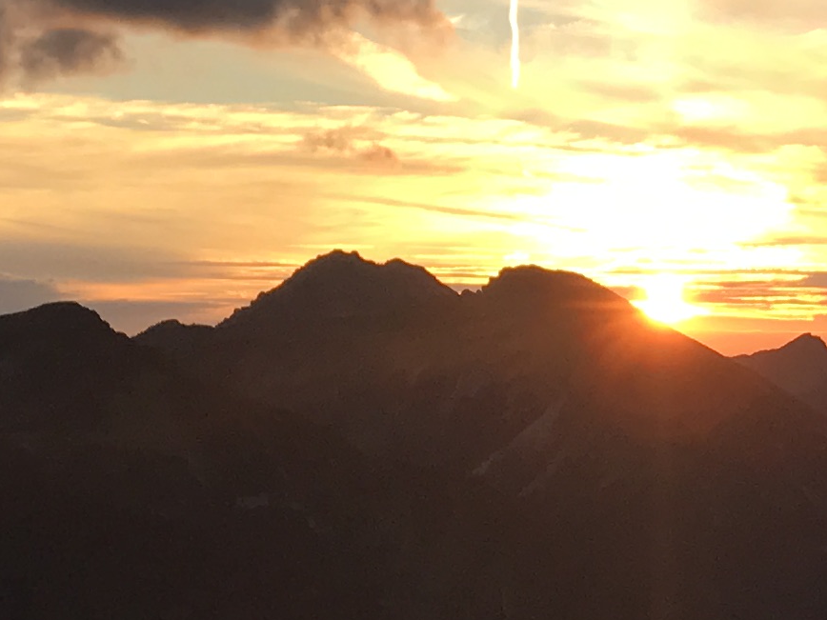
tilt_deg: +2.2
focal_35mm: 130
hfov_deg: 14.9
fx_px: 3106
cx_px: 837
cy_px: 274
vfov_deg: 11.4
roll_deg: -0.9
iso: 20
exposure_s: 1/778
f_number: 1.8
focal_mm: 3.99
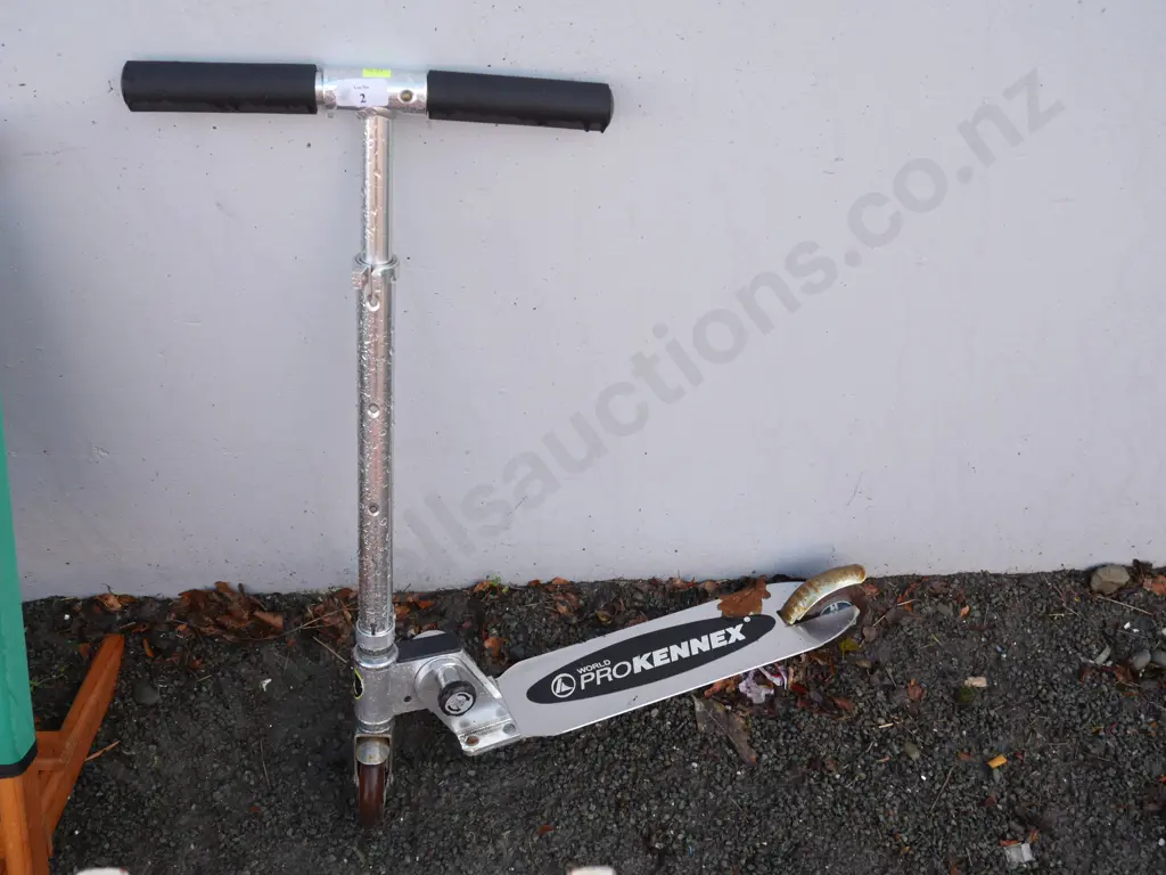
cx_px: 583
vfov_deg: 39.7
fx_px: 1213
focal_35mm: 36
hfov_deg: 51.4
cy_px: 438
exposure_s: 1/160
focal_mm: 18
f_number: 5
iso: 200
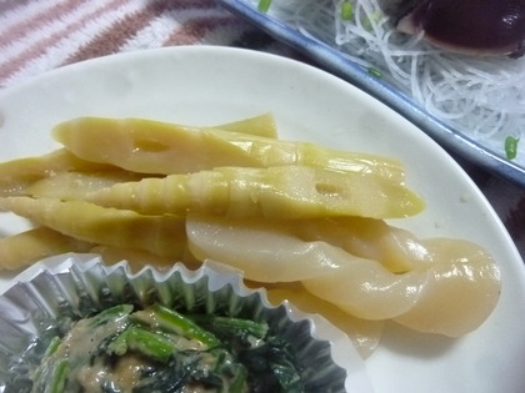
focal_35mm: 25
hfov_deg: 69.4
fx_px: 379
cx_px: 262
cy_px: 196
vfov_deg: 54.9
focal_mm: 4.5
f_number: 3.3
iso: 800
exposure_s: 1/40
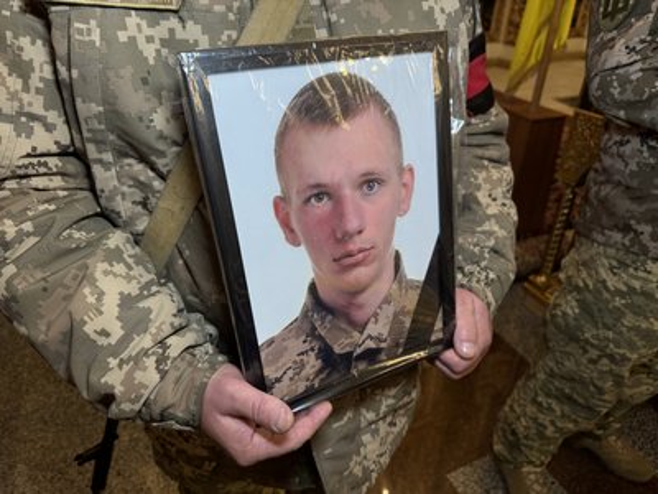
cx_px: 329
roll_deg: -0.7
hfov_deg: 71.6
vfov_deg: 56.8
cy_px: 247
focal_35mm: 24
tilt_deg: -32.4
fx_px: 456
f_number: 1.78
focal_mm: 6.76
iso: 200
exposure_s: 1/50
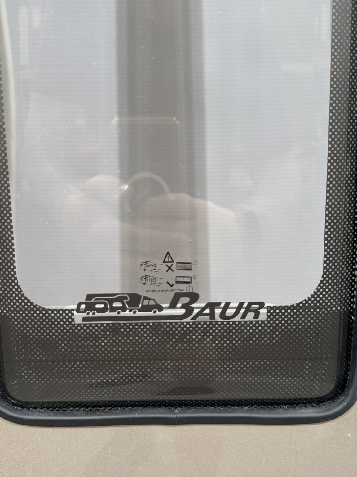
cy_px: 230
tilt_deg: -11.6
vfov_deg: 56.8
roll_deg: +0.2
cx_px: 171
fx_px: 440
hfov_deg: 44.2
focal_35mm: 32
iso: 160
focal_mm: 6.76
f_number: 1.78
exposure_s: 1/100
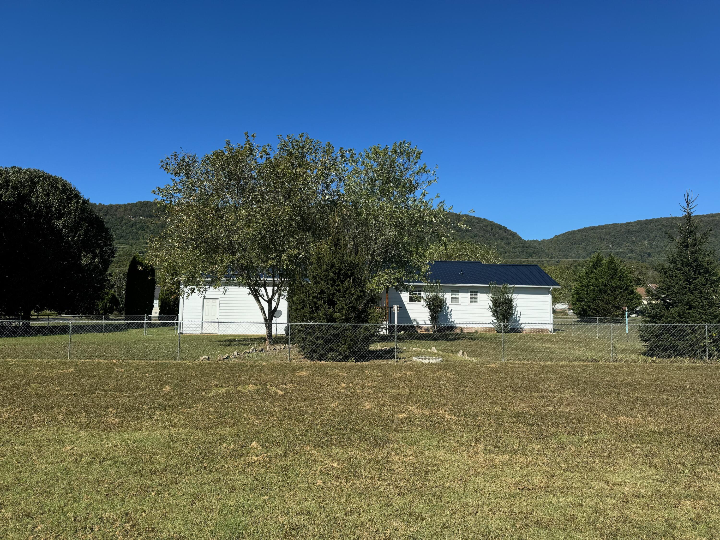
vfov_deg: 56.8
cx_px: 360
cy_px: 270
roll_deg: -1.2
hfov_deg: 71.6
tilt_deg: +5.1
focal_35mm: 24
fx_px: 499
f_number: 1.78
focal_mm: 6.76
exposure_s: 1/4049
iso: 80
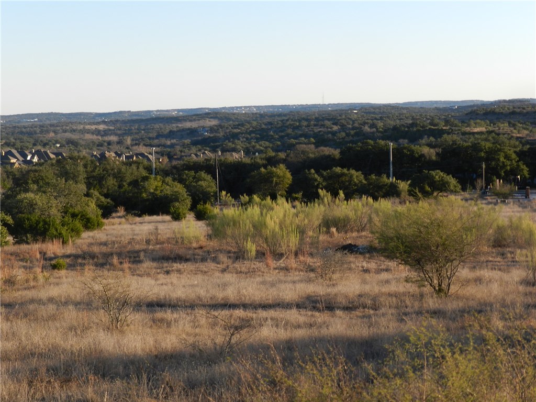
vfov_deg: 17.6
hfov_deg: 23.3
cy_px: 201
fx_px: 1301
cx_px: 268
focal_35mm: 84
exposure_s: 1/400
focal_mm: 14.9
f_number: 4.4
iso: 160
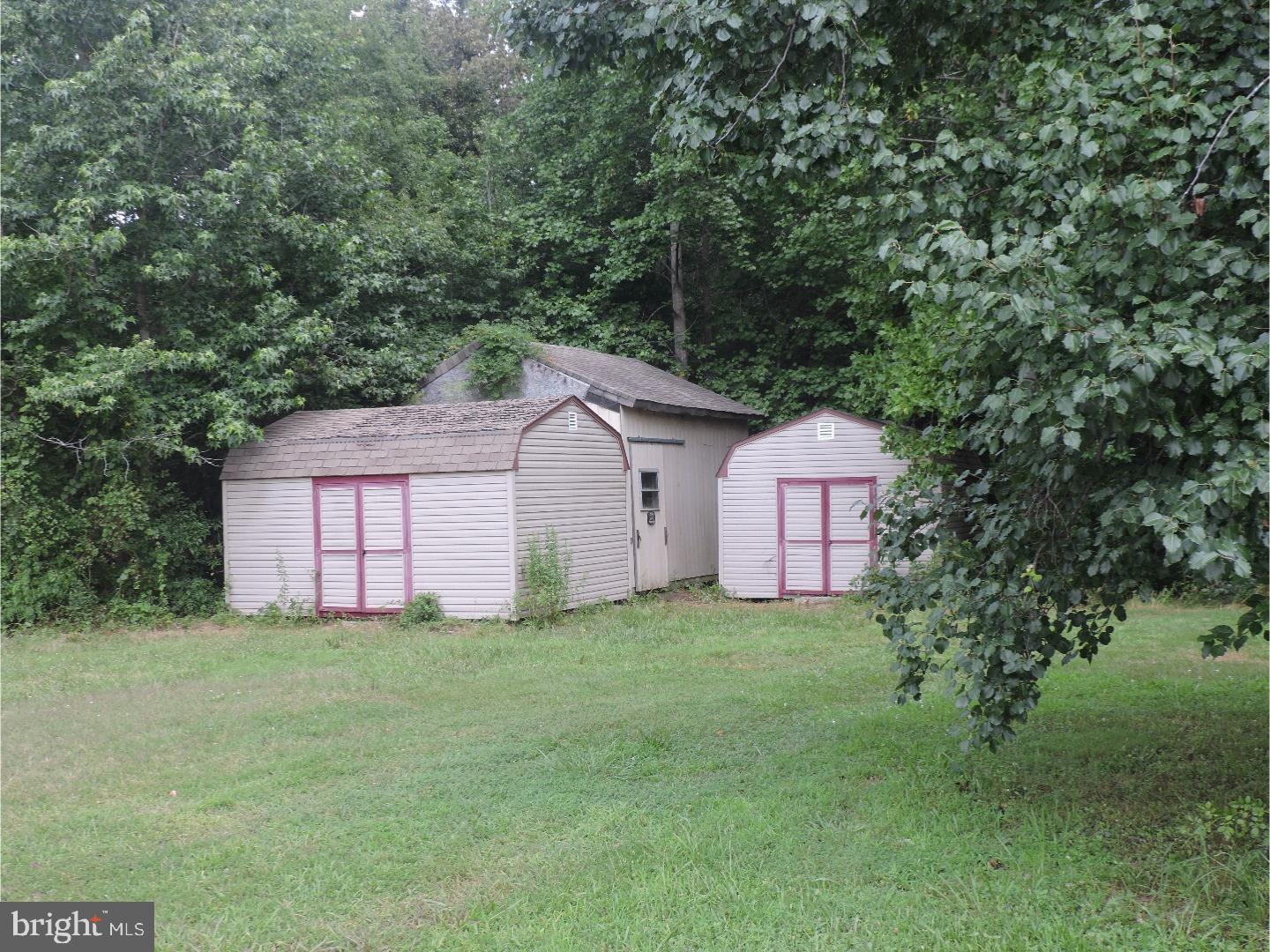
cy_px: 476
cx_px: 635
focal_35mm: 40
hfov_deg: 46.8
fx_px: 1468
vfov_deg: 36.0
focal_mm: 7.1
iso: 100
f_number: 3.3
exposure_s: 1/160
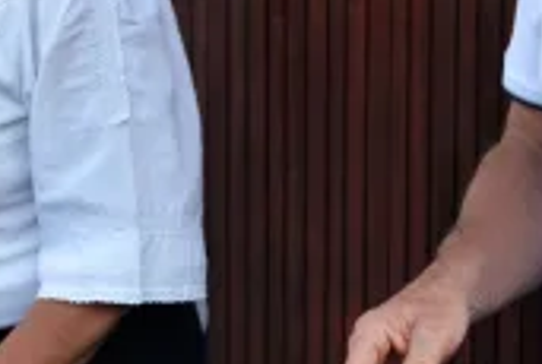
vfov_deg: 9.4
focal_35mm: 147
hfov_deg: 13.9
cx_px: 146
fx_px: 2219
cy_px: 116
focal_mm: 35
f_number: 6.3
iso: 400
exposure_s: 1/200
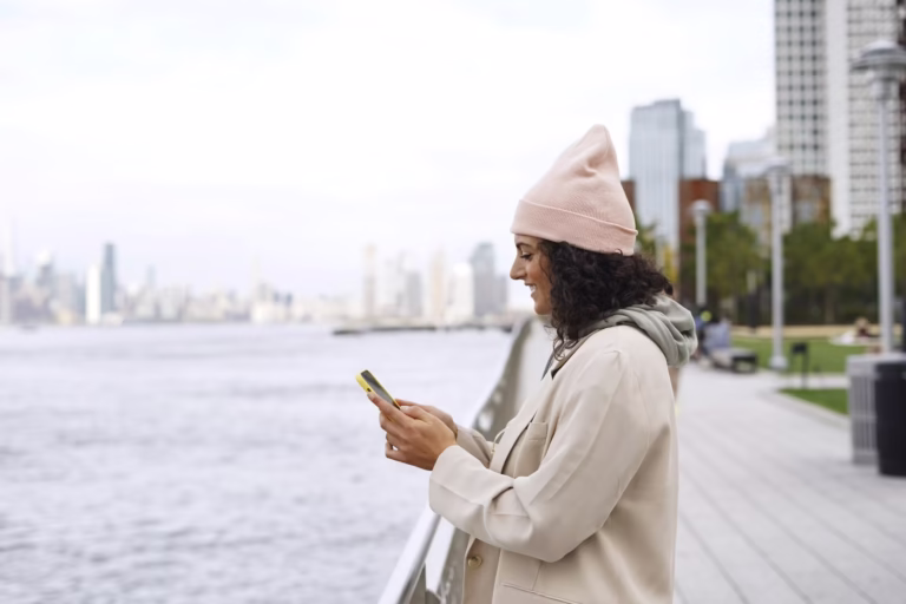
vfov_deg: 27.0
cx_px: 453
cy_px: 302
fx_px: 1258
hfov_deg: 39.6
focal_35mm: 50
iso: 200
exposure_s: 1/1250
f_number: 2.8
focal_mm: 50
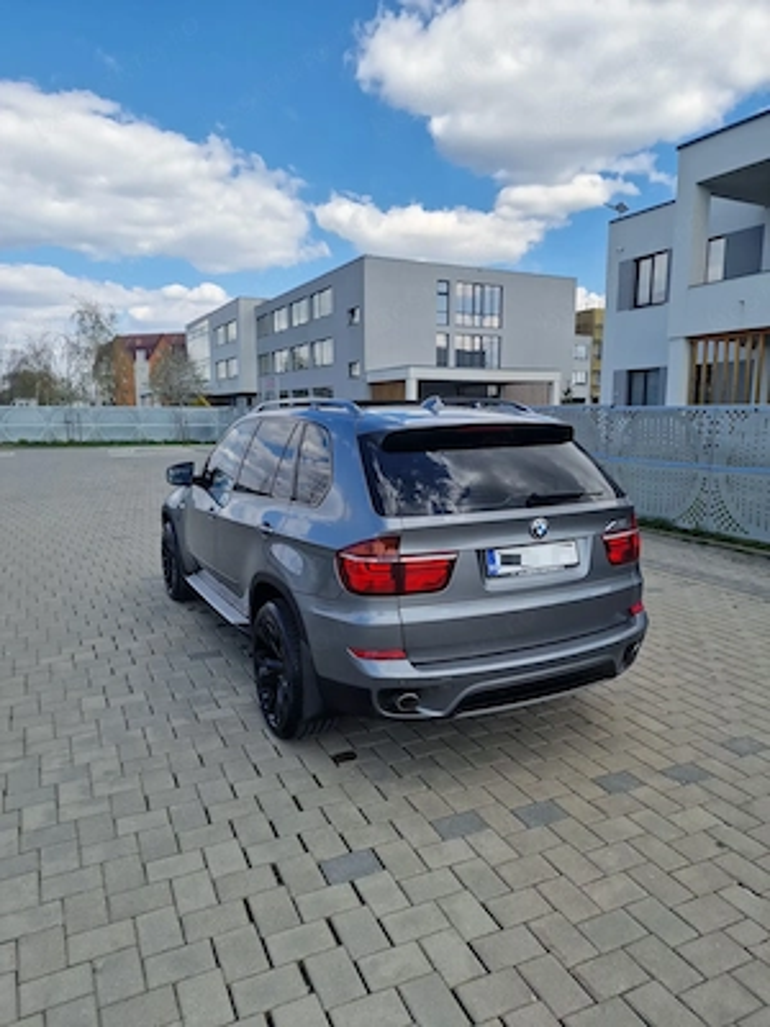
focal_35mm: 23
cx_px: 385
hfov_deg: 58.9
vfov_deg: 73.9
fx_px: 682
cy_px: 514
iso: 50
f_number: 1.8
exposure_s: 1/833
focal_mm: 6.4
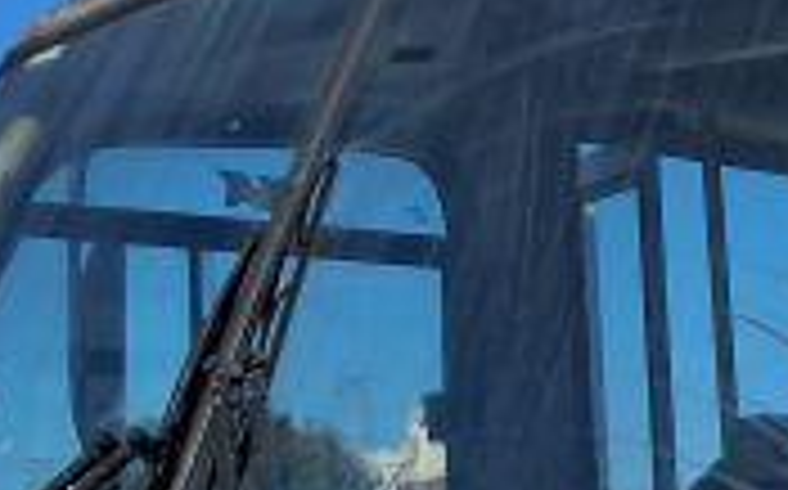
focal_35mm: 131
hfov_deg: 15.3
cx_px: 991
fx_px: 2811
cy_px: 872
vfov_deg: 9.5
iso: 50
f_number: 1.8
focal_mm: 4
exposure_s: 1/1504
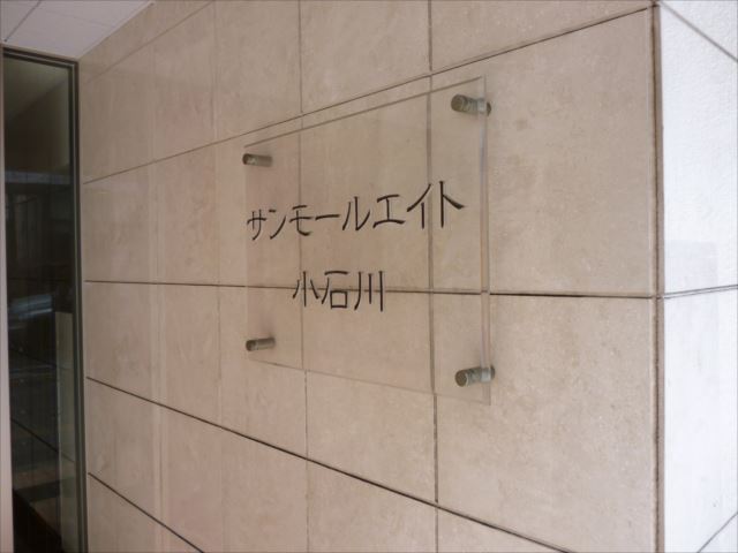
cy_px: 276
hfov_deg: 63.4
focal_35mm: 28
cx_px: 369
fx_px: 597
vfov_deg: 49.7
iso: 100
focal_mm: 5
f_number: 3.1
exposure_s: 1/60
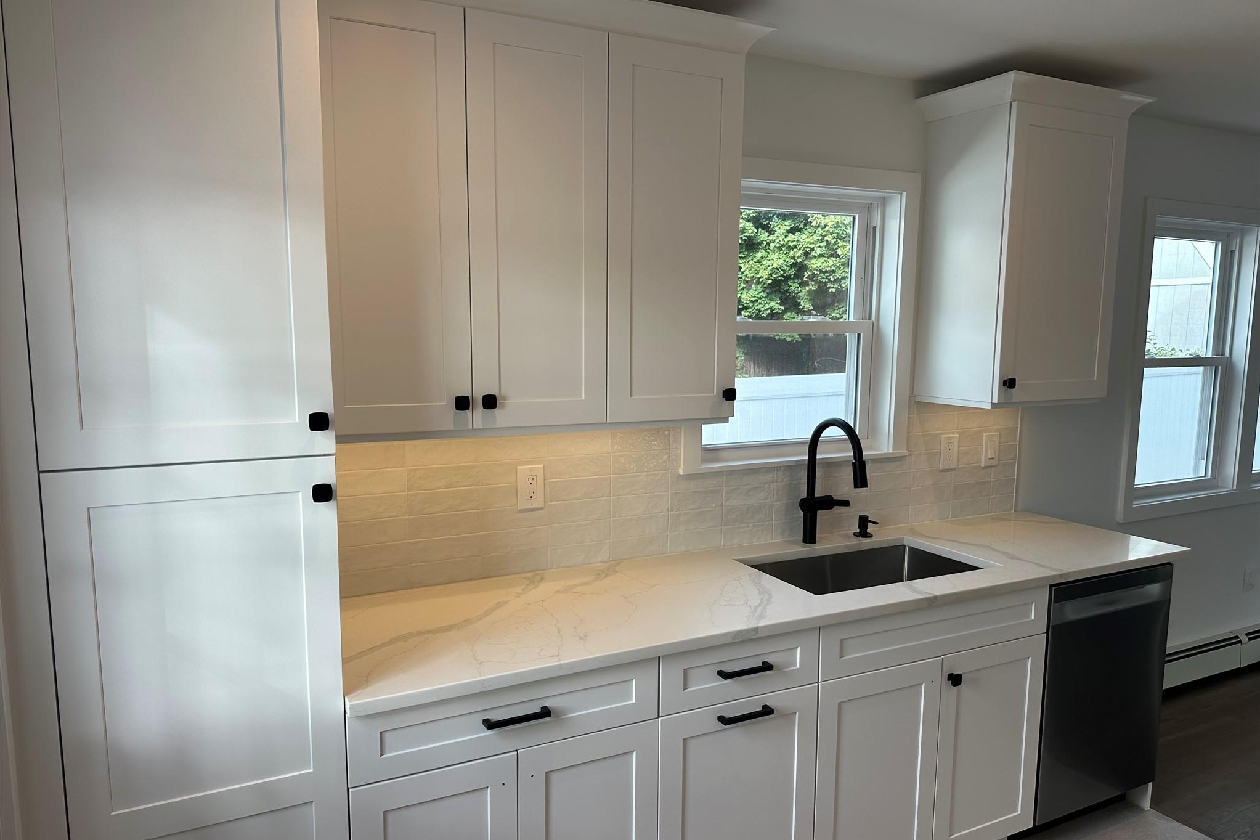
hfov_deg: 71.5
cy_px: 440
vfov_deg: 51.3
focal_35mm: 25
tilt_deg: -6.3
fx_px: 875
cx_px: 630
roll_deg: -0.7
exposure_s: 1/309
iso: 80
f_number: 1.78
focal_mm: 6.86
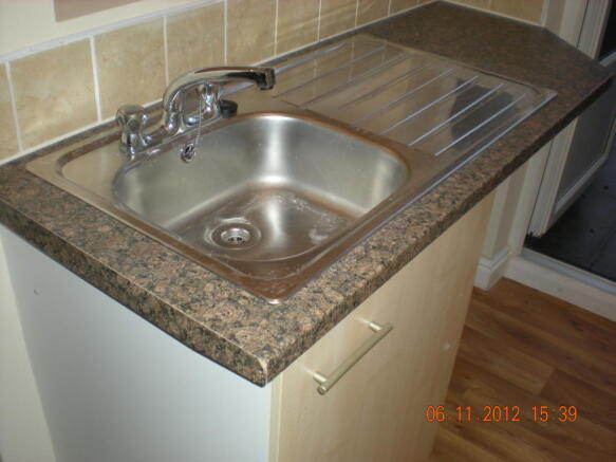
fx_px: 676
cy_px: 231
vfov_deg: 37.7
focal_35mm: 38
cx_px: 308
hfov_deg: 49.0
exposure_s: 1/60
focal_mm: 6.3
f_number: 3.1
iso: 107
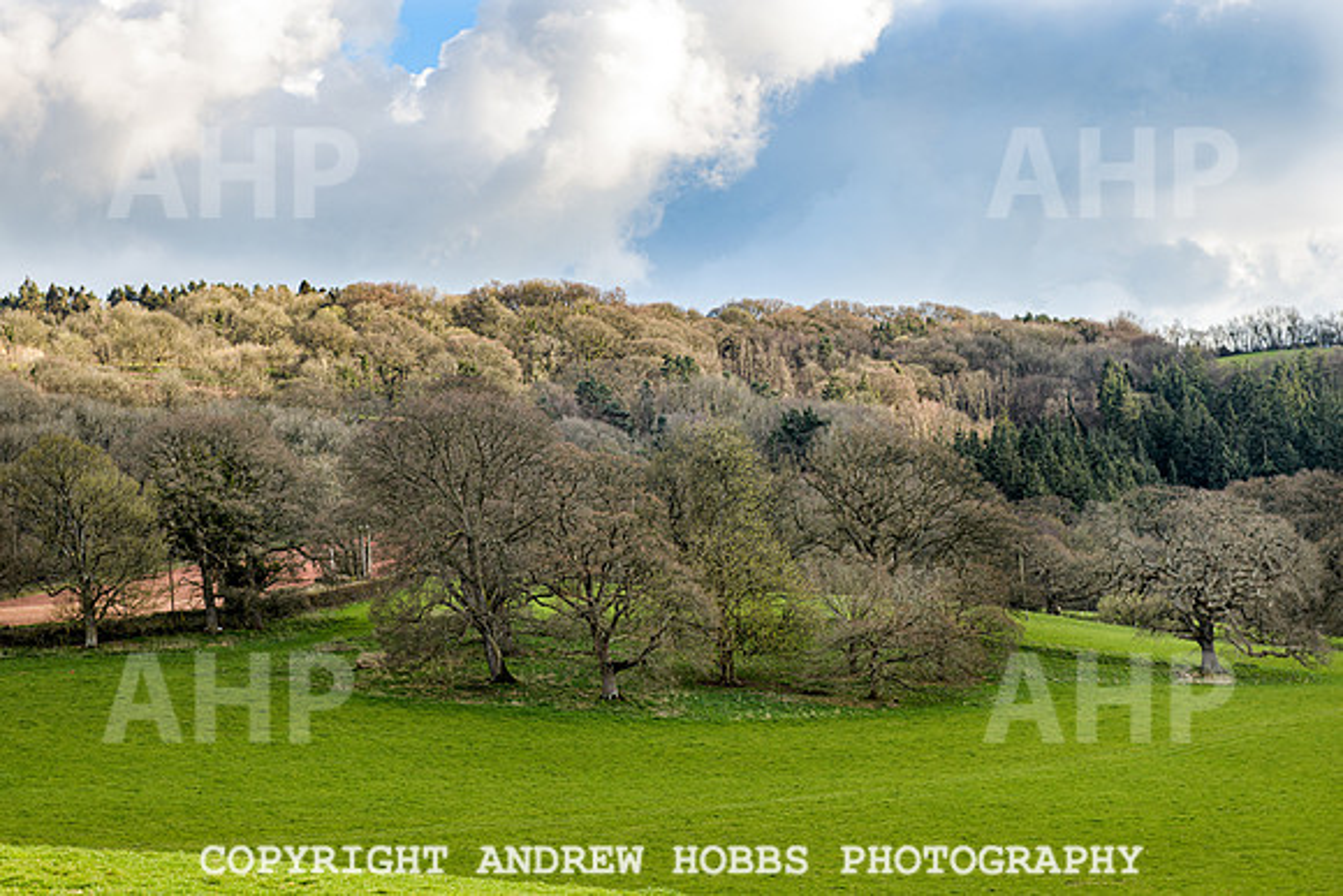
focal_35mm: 88
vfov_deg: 15.6
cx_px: 712
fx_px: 3265
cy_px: 388
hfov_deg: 23.2
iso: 125
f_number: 5
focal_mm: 70
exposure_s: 1/160
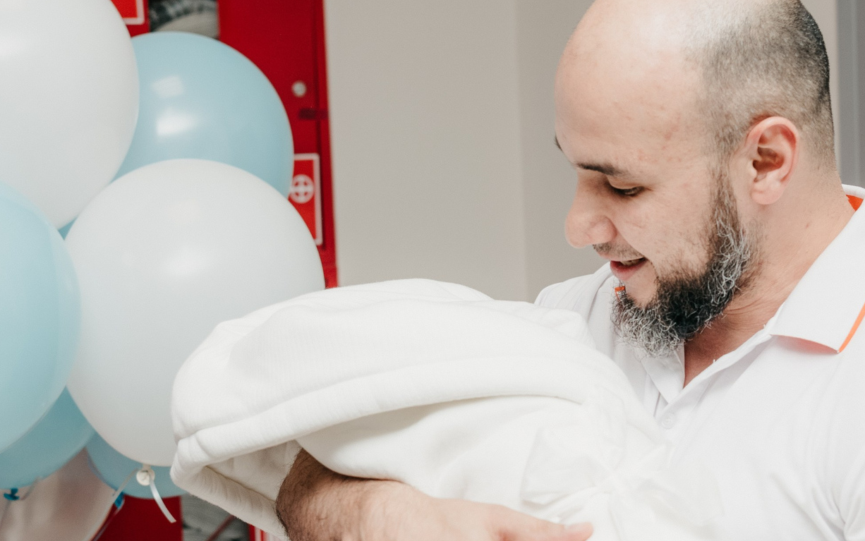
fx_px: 2122
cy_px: 379
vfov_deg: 14.5
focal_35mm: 90
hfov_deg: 23.0
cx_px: 537
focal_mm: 38
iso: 200
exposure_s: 1/160
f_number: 4
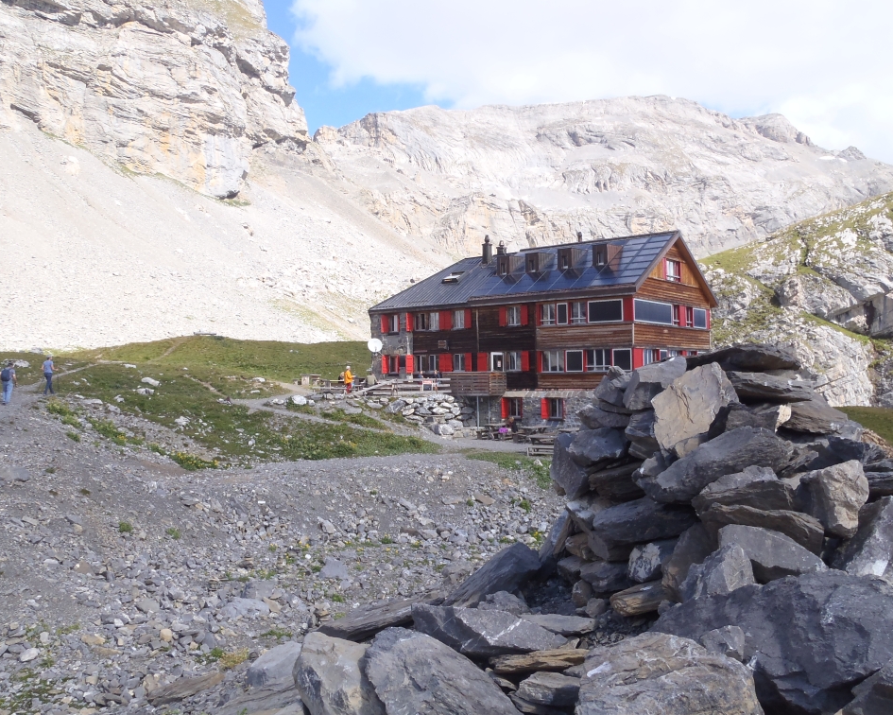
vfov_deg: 47.1
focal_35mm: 31
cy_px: 341
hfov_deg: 57.2
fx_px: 819
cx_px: 441
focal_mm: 5
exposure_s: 1/250
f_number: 4.5
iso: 80
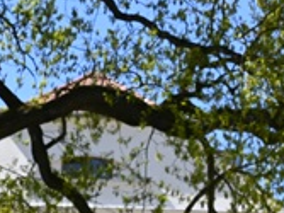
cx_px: 9
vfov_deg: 8.3
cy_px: -88
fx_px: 1444
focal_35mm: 176
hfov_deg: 11.1
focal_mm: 25.5
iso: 100
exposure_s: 1/320
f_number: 6.3
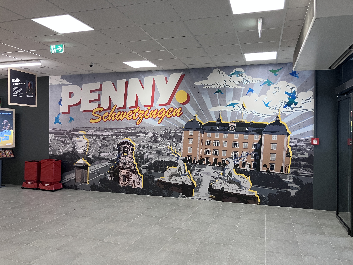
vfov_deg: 49.7
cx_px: 176
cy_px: 132
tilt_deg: -0.3
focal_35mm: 28
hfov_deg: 63.4
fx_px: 286
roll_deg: +0.2
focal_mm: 3.99
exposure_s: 1/100
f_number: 1.8
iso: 80
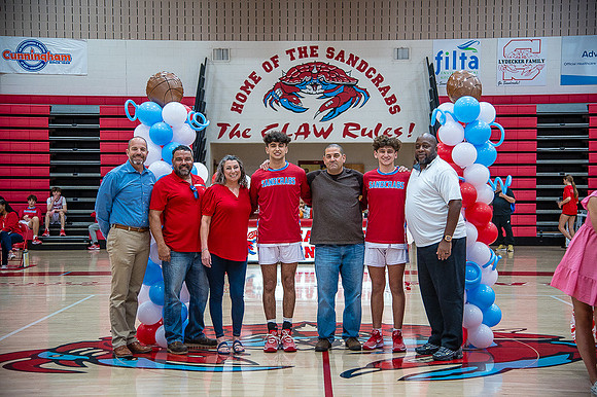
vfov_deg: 21.9
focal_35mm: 62
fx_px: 1028
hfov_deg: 32.4
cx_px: 298
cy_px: 198
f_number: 4
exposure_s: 1/320
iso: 2000
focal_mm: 62
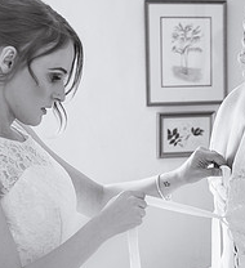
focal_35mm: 117
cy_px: 259
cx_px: 212
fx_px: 982
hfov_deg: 14.1
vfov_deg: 15.3
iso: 250
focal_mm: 35
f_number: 2.8
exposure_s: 1/100
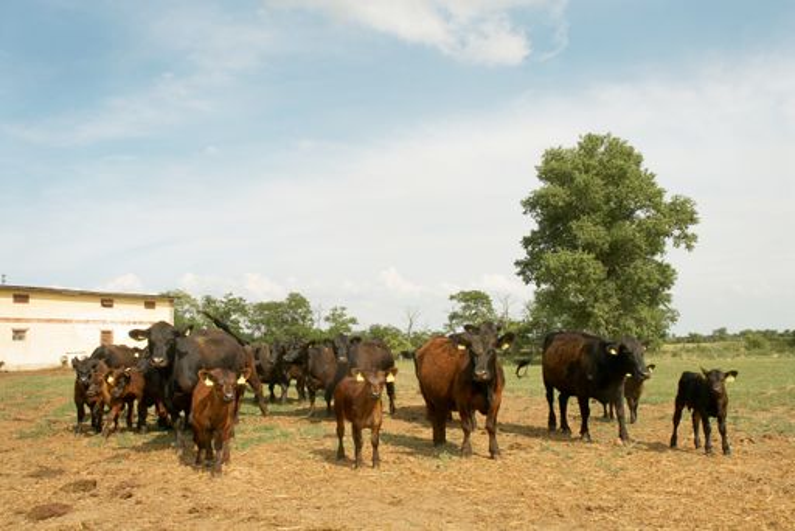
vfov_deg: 40.0
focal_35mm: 33
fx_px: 729
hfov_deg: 57.2
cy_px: 266
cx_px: 398
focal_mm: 22
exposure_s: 1/200
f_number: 11
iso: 160
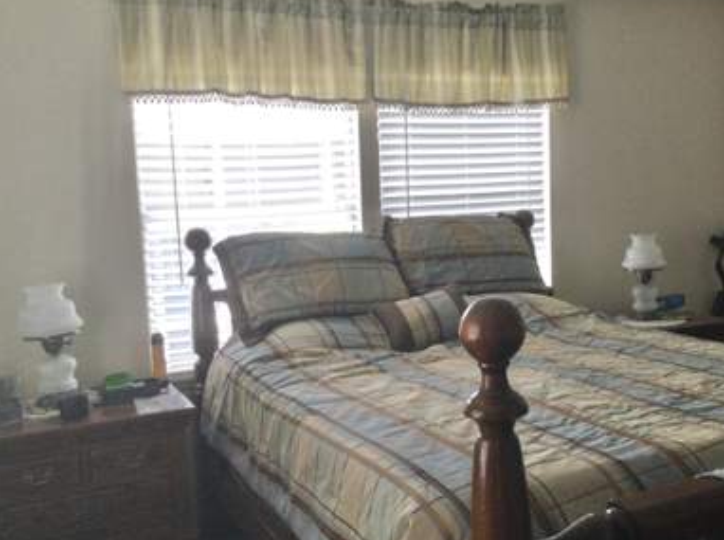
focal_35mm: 39
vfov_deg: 36.7
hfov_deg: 47.6
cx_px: 440
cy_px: 262
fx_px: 814
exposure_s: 1/40
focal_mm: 3.3
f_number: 2.4
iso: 25
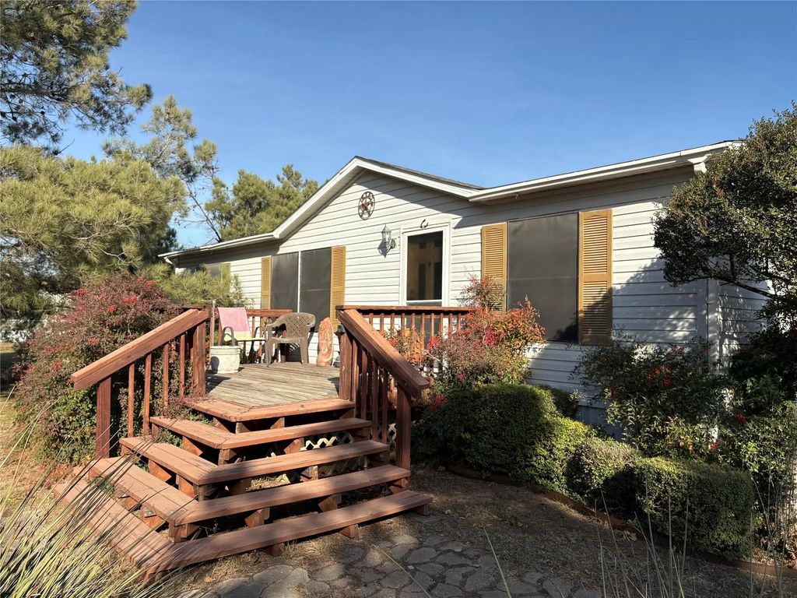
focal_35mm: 26
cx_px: 398
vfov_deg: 53.1
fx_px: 599
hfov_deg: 67.3
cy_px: 299
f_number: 1.6
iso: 50
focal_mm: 5.96
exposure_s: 1/3448
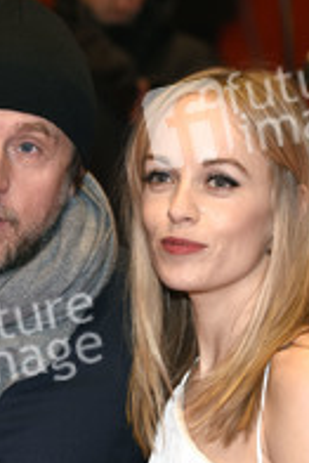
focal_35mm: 214
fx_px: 2750
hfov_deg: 6.4
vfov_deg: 9.5
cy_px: 468
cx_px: 50
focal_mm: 70
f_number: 3.2
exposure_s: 1/320
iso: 400
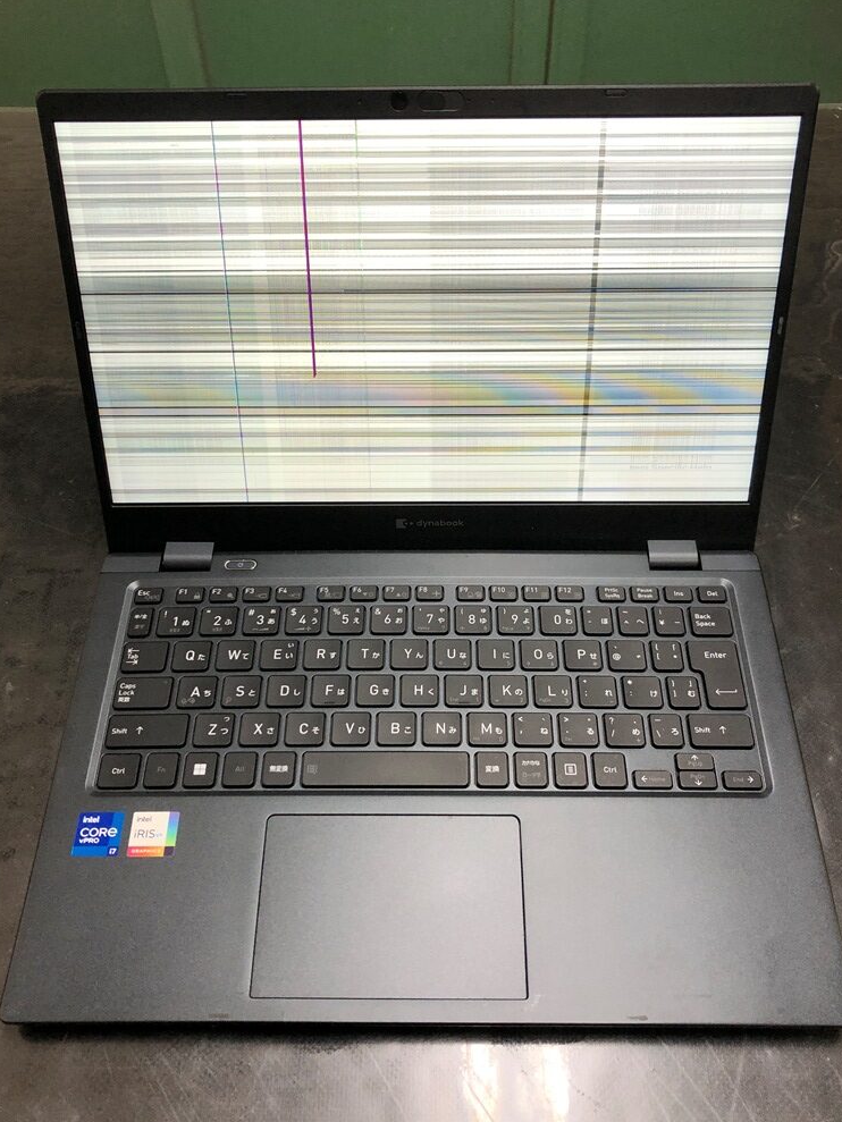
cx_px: 430
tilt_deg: -52.8
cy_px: 577
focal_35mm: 29
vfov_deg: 61.6
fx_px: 940
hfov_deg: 48.2
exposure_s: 1/33
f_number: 1.8
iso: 32
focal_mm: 3.99
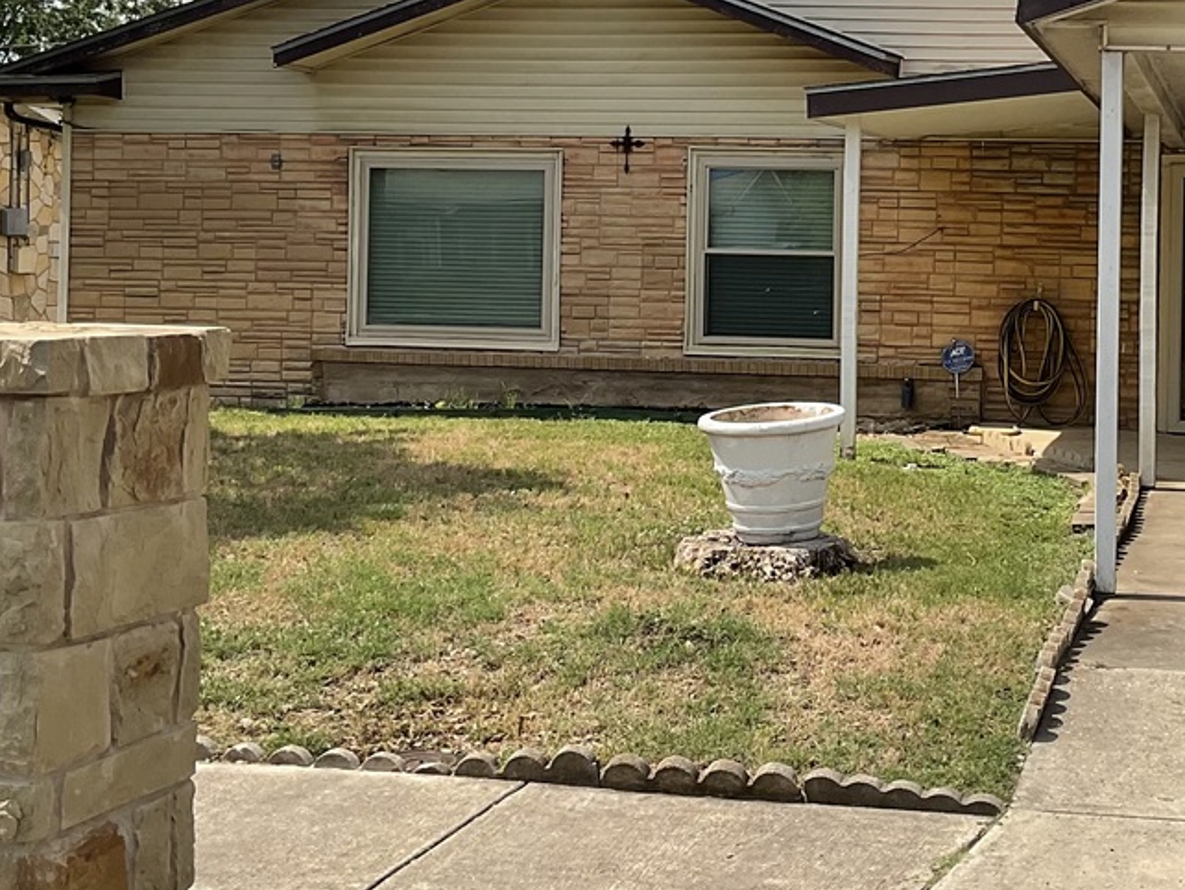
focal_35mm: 65
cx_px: 901
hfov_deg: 29.3
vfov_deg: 22.4
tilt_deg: +1.4
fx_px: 2226
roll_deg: -0.5
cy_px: 244
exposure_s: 1/2320
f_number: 1.8
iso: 16
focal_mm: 3
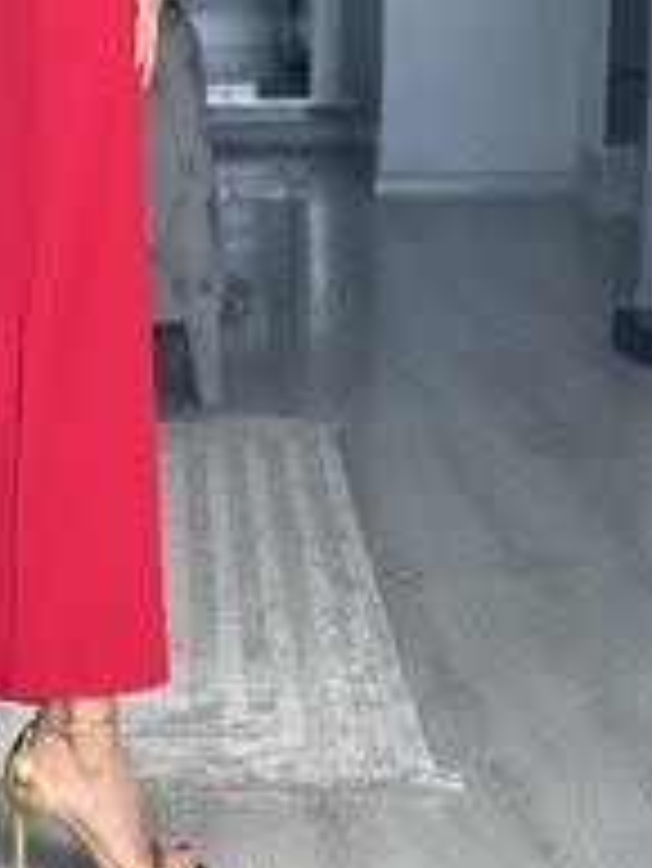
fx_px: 3161
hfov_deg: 11.6
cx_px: -54
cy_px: -94
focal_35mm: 126
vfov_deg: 15.2
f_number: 1.78
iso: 125
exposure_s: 1/134
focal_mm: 6.86
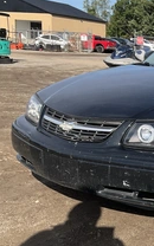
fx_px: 396
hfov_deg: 20.3
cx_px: 197
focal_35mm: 59
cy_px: 143
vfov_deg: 34.5
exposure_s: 1/1311
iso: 25
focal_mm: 3
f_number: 1.8
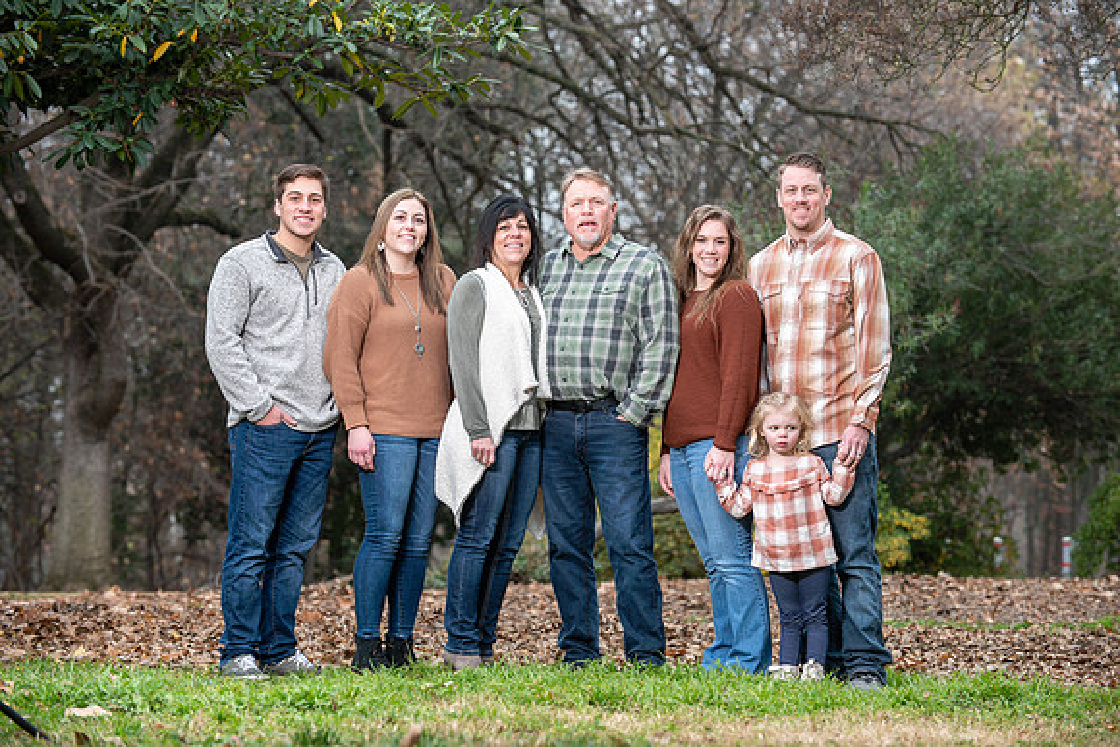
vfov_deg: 12.5
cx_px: 560
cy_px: 374
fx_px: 3423
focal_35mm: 110
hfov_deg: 18.6
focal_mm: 110
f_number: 4
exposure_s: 1/125
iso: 200
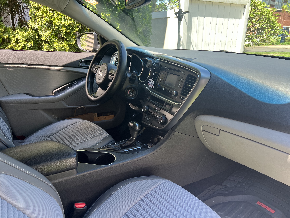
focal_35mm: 26
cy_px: 109
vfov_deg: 53.1
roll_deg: +0.8
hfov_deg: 67.3
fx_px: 218
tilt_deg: -20.3
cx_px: 145
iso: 40
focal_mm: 5.7
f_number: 1.5
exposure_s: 1/174
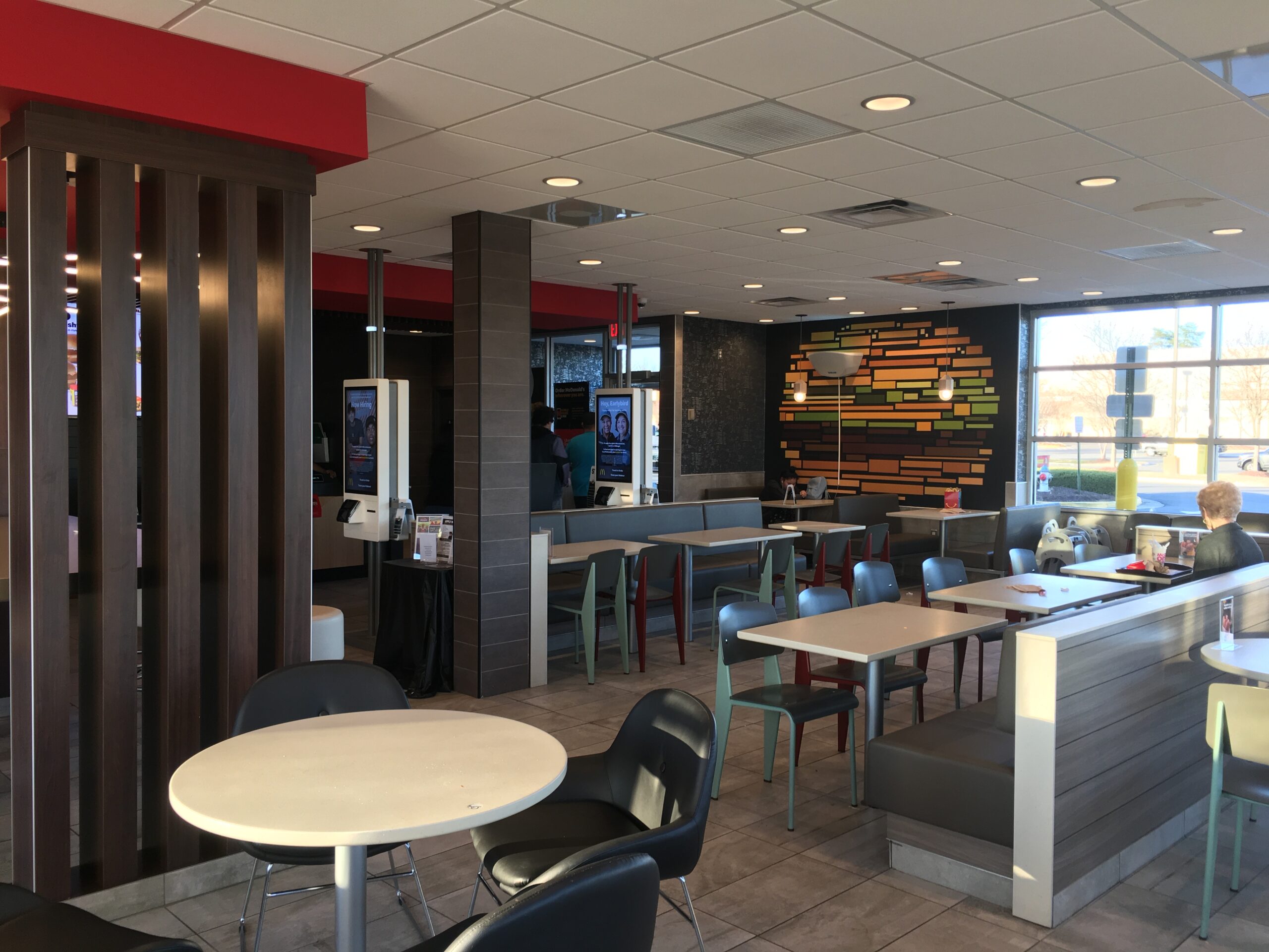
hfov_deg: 61.7
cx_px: 634
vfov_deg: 48.2
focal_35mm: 29
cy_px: 476
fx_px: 1063
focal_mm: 4.15
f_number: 2.2
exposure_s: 1/40
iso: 25
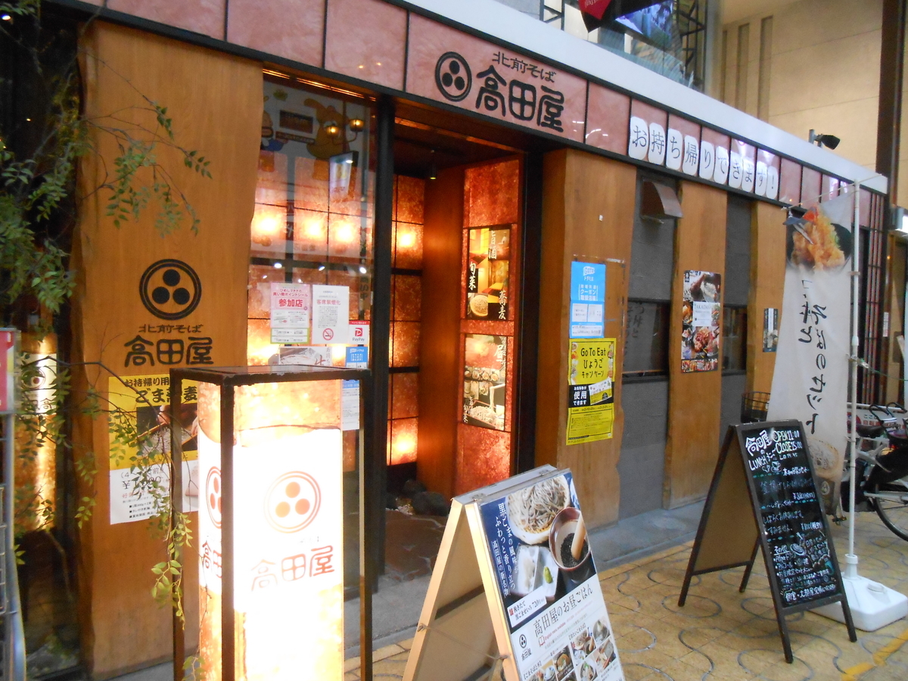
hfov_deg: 67.3
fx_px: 682
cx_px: 454
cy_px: 340
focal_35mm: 26
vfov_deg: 53.1
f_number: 3.5
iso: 800
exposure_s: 1/50
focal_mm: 4.6
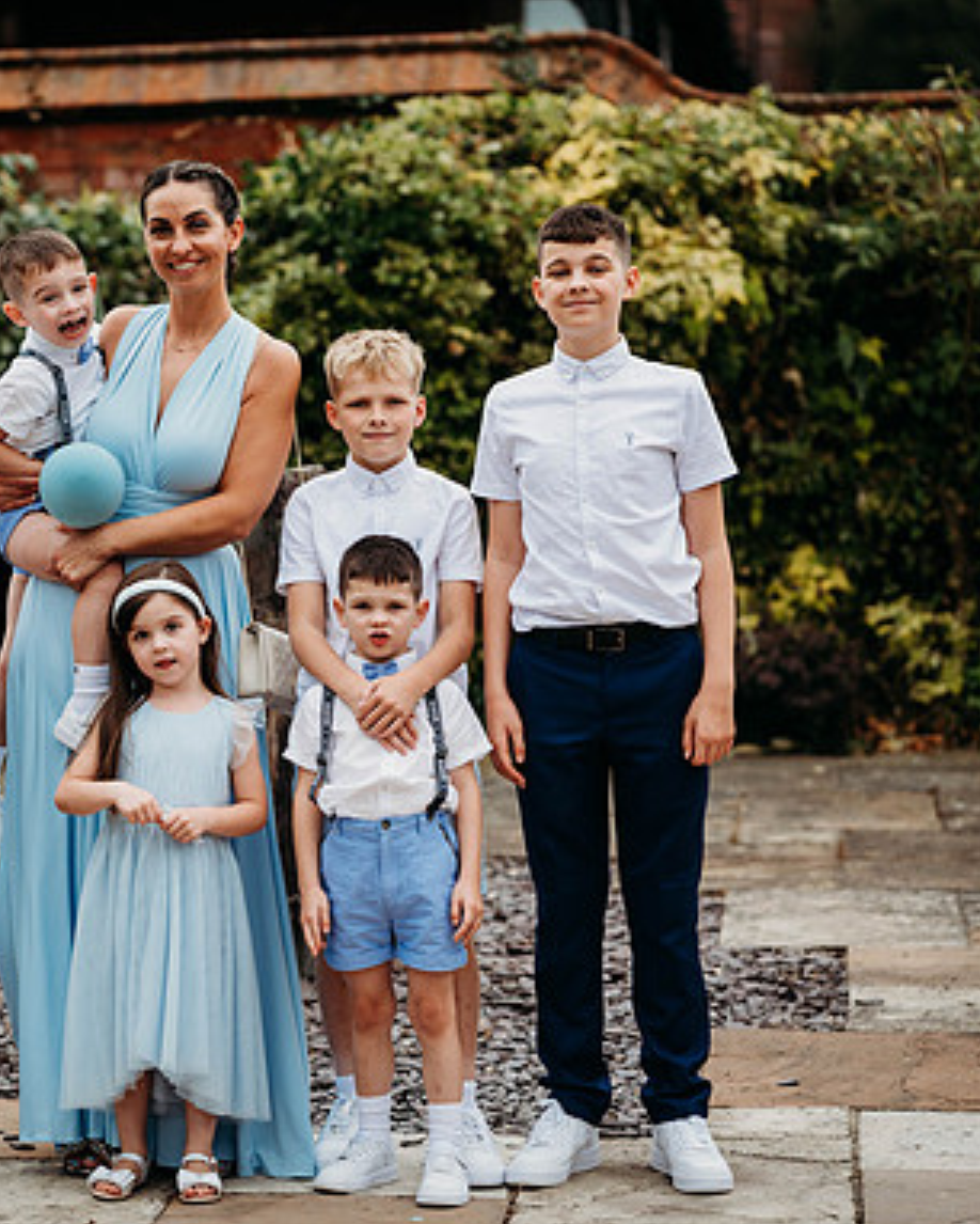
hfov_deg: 12.7
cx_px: 307
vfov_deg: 15.9
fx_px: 4383
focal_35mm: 121
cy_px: 615
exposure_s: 1/800
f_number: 2.2
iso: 100
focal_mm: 85
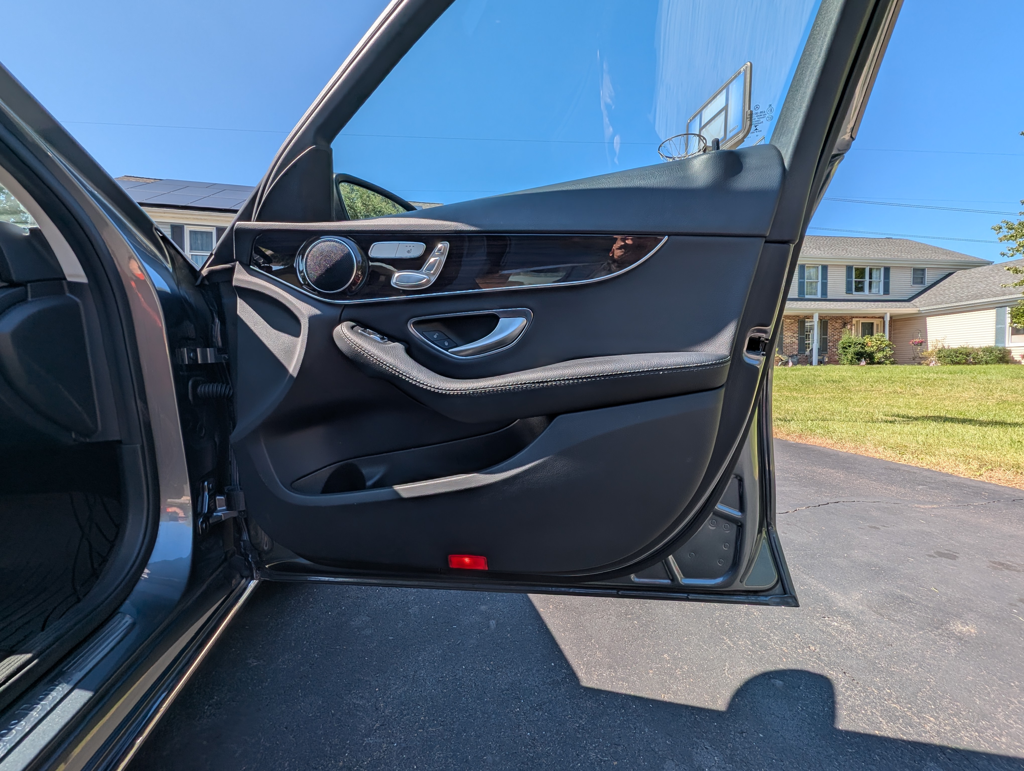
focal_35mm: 13
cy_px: 386
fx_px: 385
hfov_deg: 106.1
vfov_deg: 90.1
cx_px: 512
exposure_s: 1/777
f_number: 2.2
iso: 47
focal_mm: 1.95
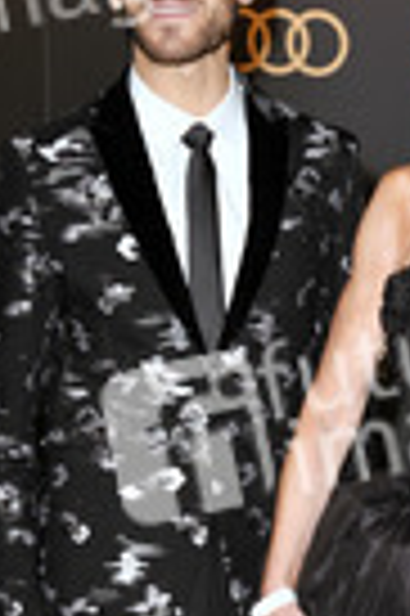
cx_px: 464
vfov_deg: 10.7
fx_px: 3254
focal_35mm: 190
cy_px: 643
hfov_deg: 7.2
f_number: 5
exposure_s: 1/200
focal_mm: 65
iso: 320
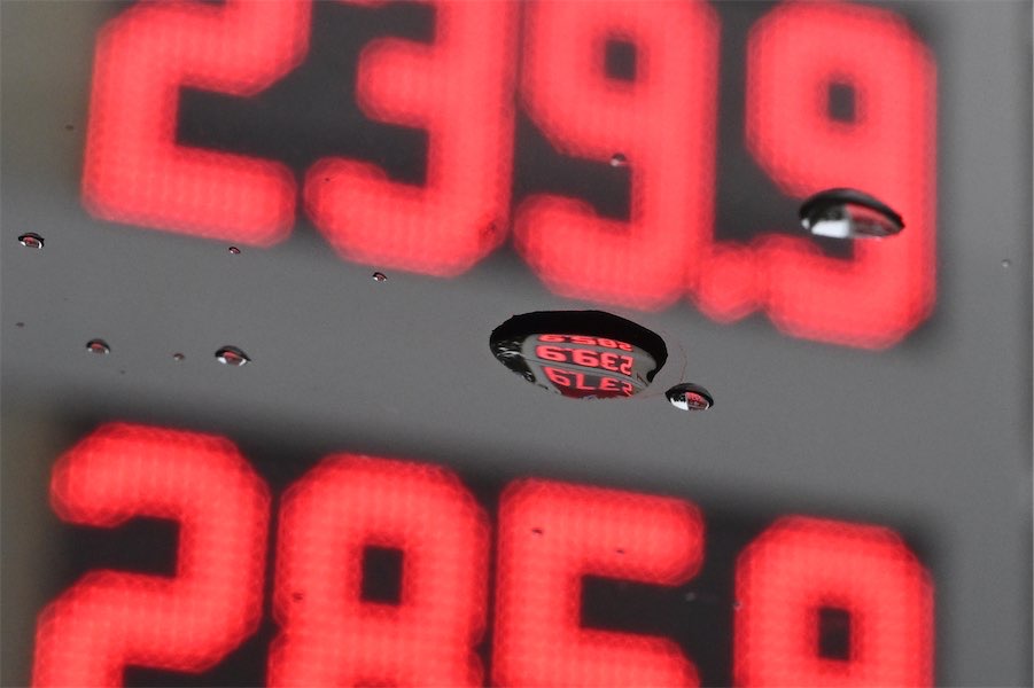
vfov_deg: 37.8
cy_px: 344
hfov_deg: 54.5
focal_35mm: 35
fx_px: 1005
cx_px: 517
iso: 1600
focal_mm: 35
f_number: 10
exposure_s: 1/250
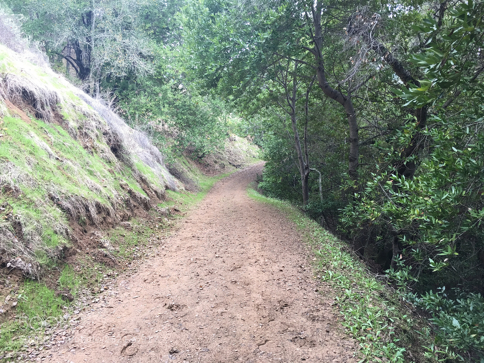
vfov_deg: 48.2
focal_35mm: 29
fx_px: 405
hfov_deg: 61.7
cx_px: 242
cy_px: 182
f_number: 2.2
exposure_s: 1/40
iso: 25
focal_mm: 4.15
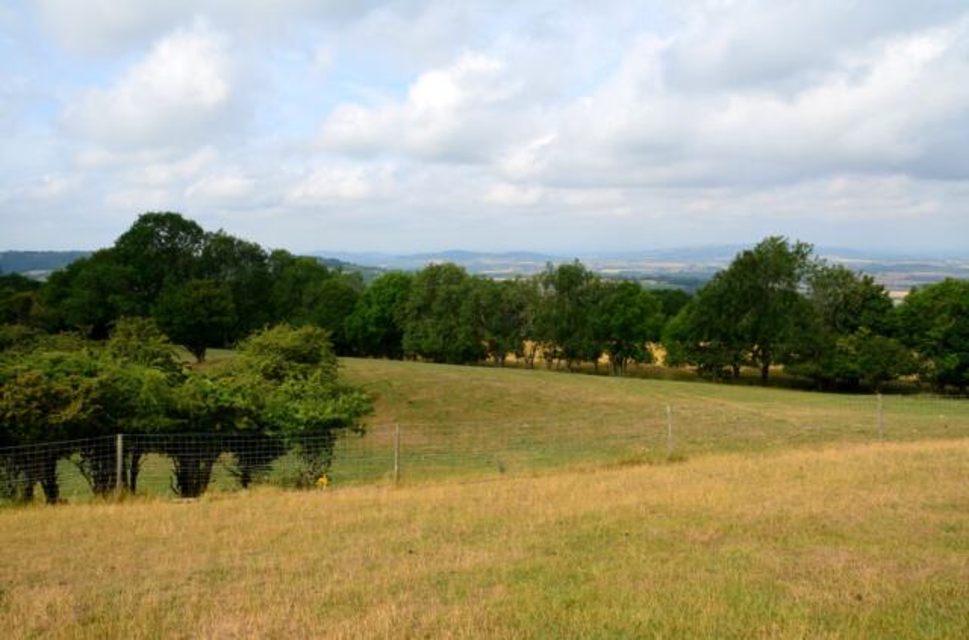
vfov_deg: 47.7
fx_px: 725
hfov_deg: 67.5
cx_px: 484
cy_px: 320
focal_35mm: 27
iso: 200
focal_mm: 18
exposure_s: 1/125
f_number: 16
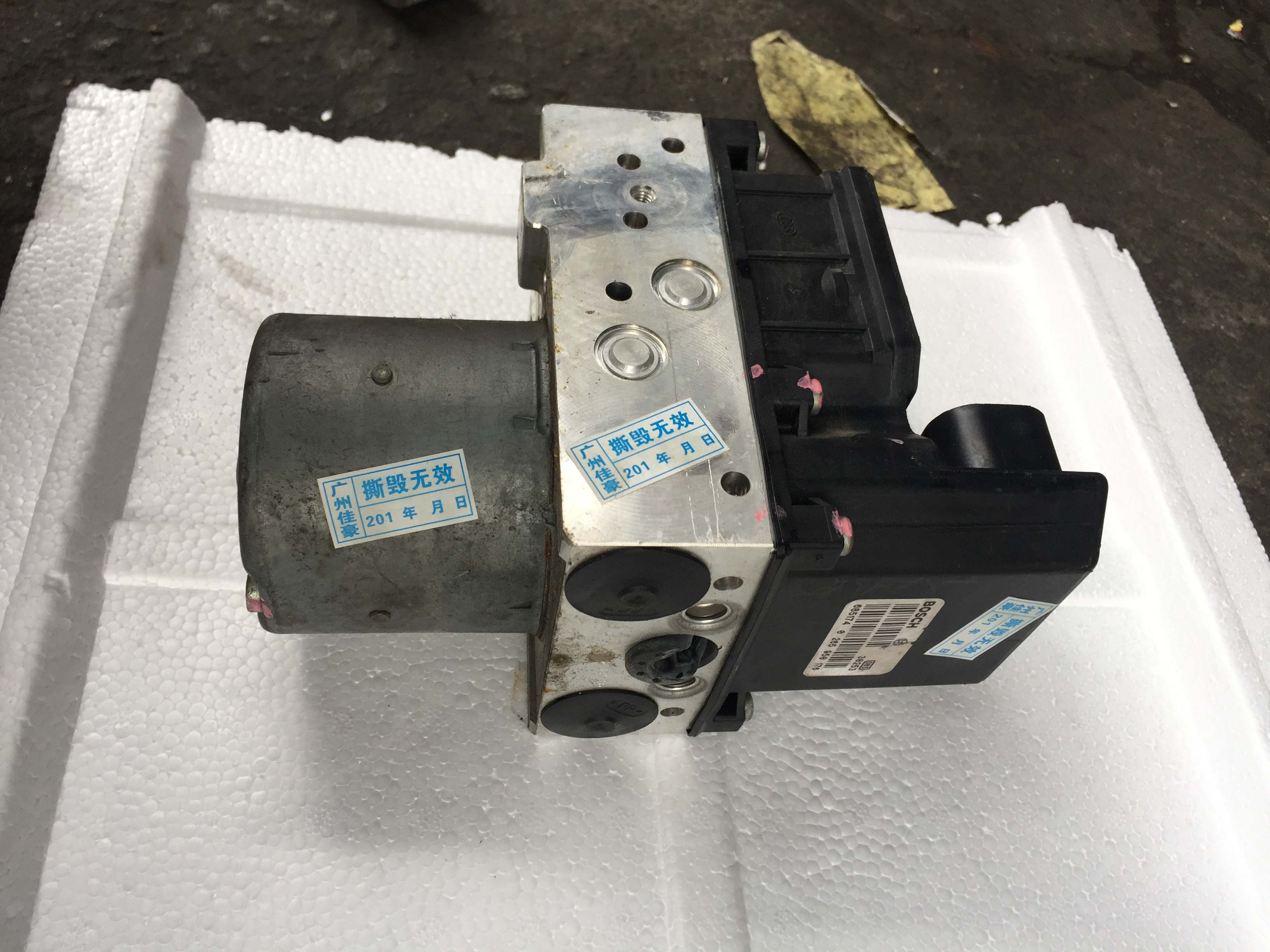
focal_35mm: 29
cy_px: 476
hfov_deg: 61.7
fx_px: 1064
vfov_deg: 48.2
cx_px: 635
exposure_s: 1/100
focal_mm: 4.15
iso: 40
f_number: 2.2
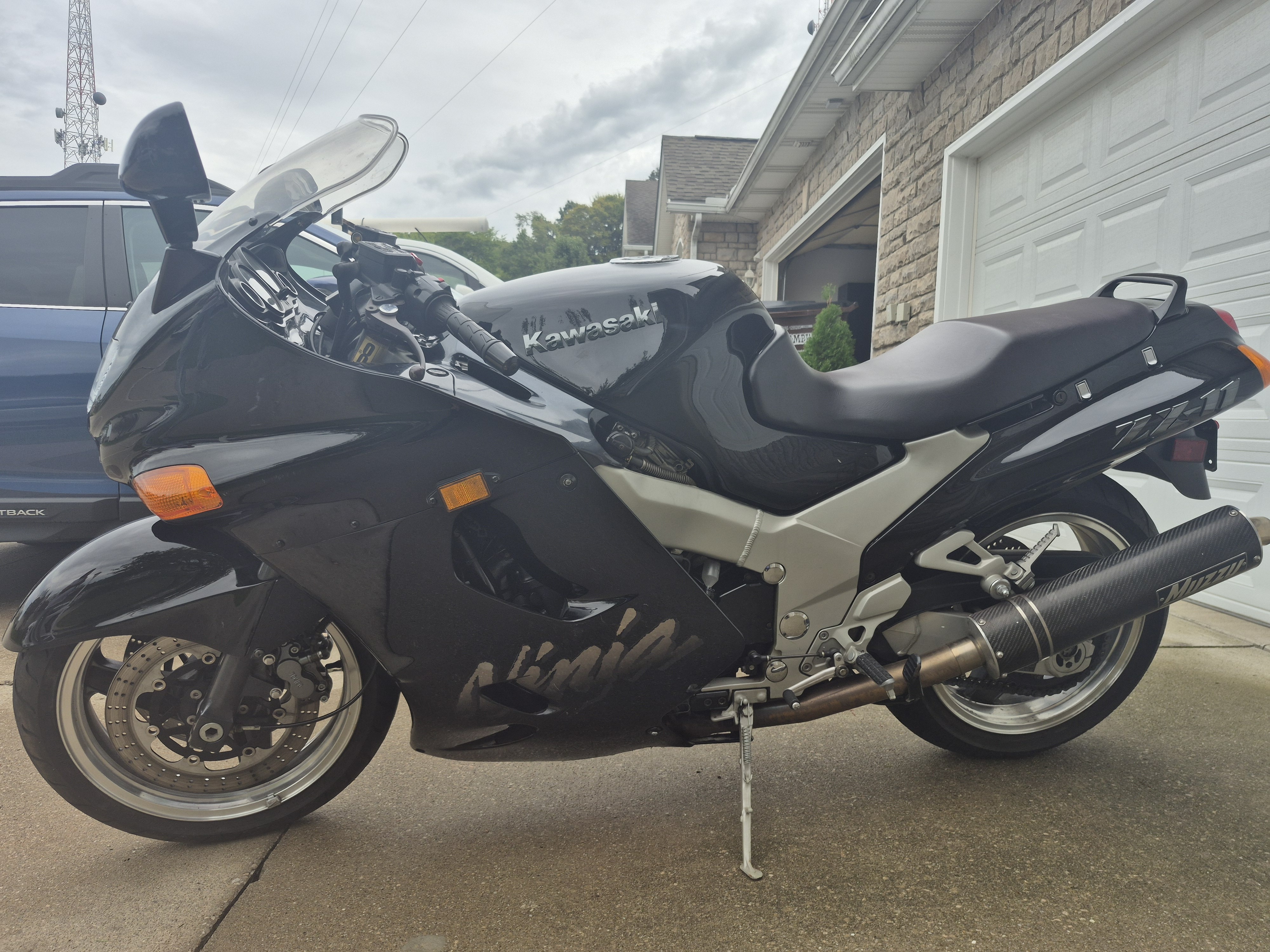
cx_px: 635
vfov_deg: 58.9
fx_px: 844
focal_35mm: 23
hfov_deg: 73.9
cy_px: 476
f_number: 1.8
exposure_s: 1/796
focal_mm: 5.4
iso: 25
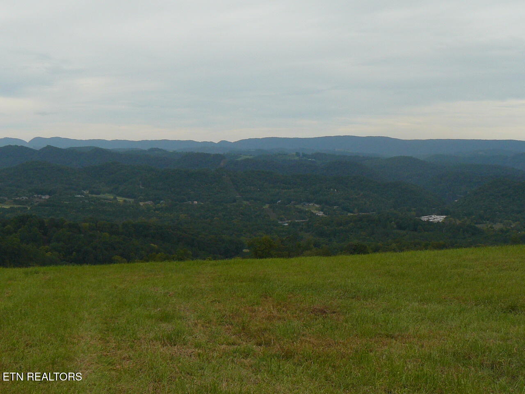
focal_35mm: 54
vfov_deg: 27.0
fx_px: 819
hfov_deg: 35.5
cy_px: 197
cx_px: 262
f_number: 3.6
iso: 100
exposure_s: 1/500
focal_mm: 6
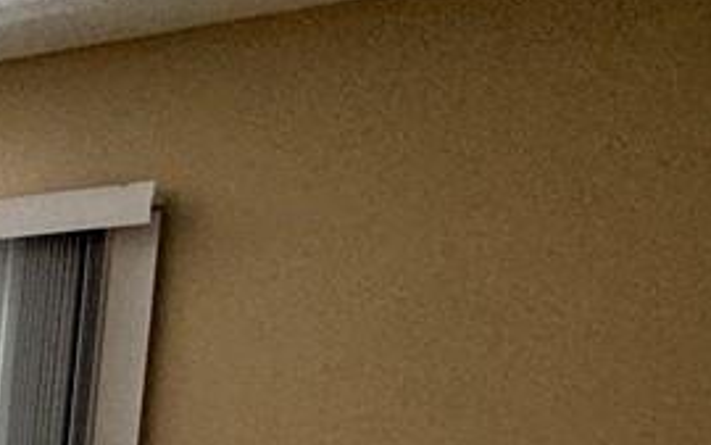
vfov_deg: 13.1
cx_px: -903
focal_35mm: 88
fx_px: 1706
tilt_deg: -10.9
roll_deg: -0.1
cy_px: 848
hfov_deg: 15.5
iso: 160
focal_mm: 2.22
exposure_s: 1/120
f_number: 2.2
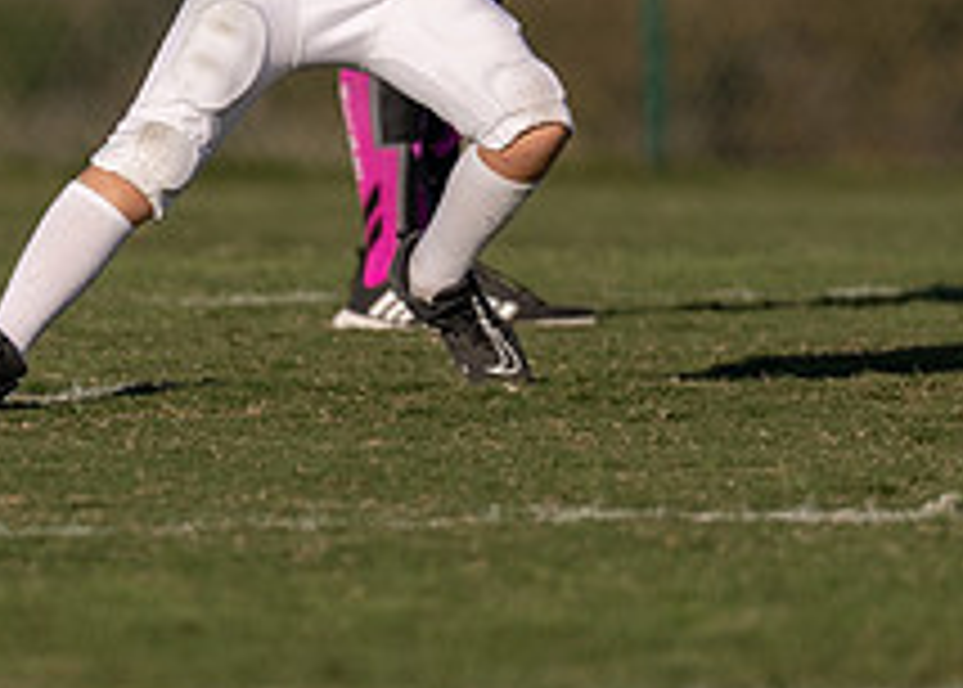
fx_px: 27605
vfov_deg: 1.4
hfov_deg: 2.0
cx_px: 508
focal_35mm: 1009
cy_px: -274
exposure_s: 1/5000
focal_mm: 200
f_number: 2.8
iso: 160
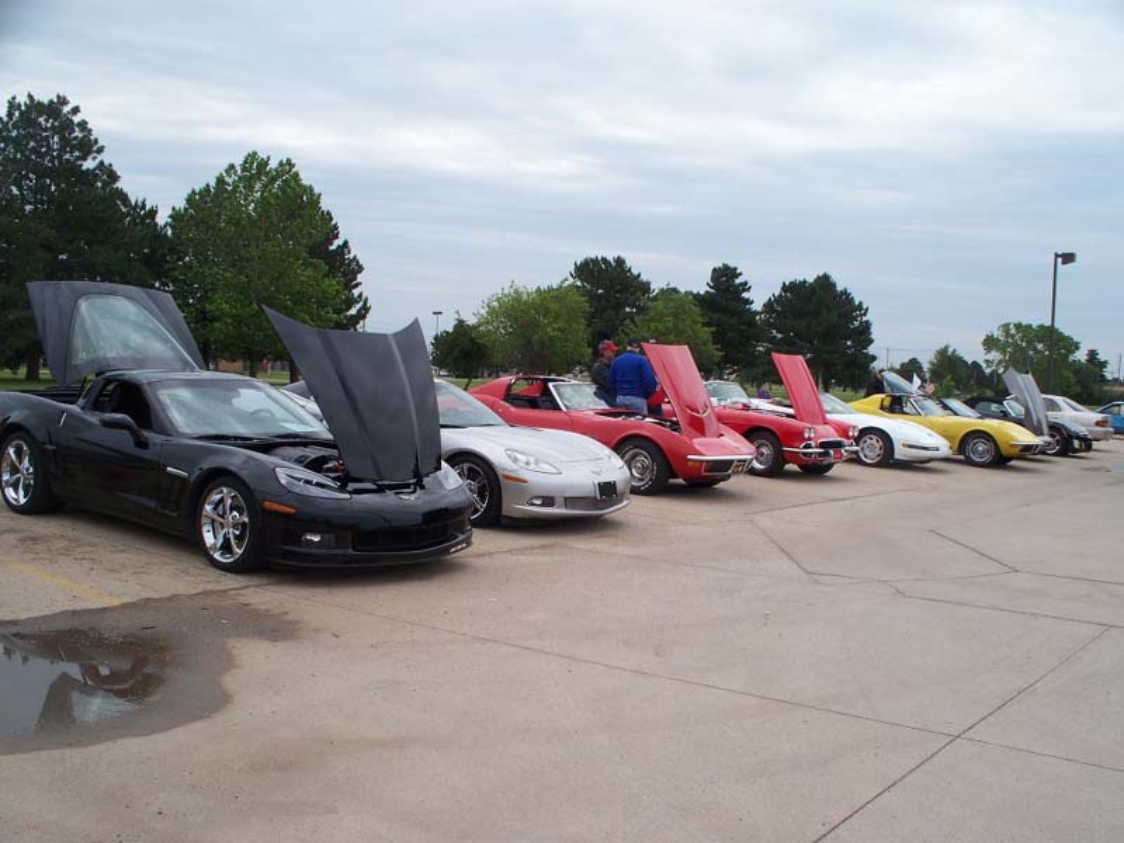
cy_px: 422
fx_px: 1169
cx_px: 562
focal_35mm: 36
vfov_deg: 39.7
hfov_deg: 51.4
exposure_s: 1/320
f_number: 5
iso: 64
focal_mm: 7.5
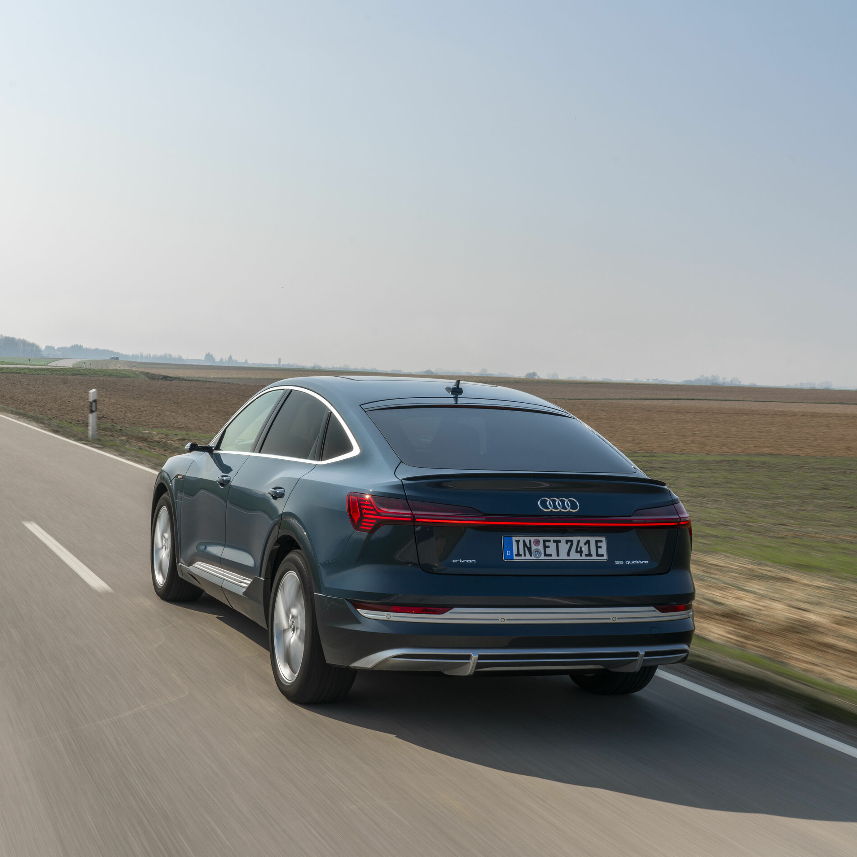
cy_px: 427
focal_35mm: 50
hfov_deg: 33.9
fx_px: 1400
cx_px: 325
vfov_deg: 34.0
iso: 50
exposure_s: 1/30
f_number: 16
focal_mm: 39
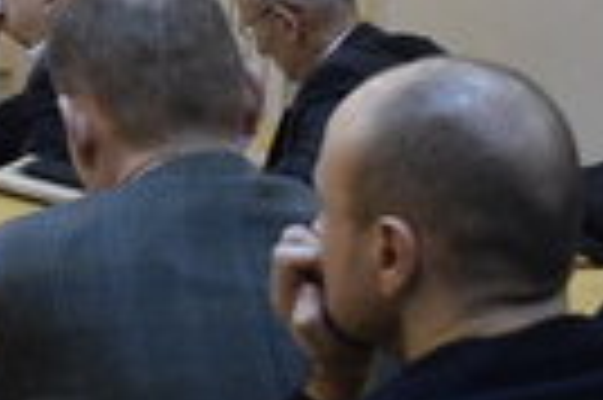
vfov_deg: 6.5
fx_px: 3463
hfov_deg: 8.8
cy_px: -276
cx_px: -932
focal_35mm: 207
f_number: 3.5
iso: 1600
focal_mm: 18
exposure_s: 1/125
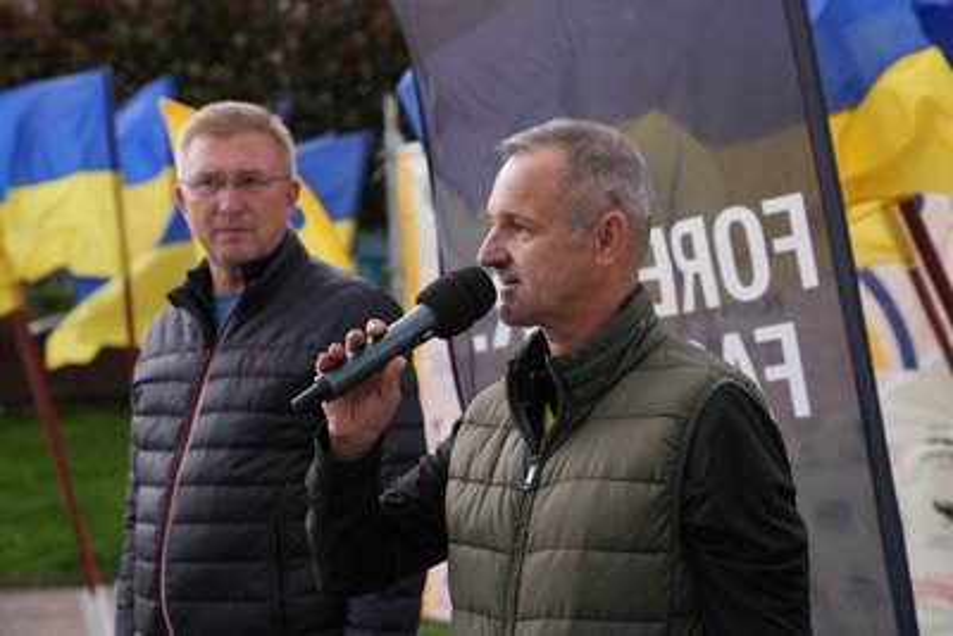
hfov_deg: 28.8
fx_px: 1854
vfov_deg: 19.5
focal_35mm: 70
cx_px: 476
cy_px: 318
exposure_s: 1/400
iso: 800
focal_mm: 70
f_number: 4.5
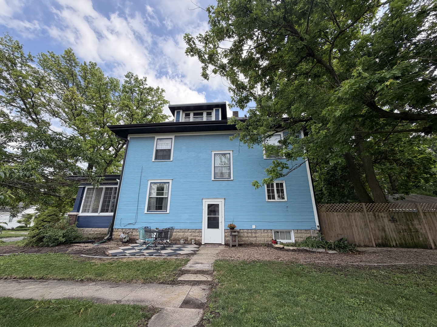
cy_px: 164
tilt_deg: +18.5
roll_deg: +0.4
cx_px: 218
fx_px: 177
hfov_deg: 102.1
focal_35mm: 14
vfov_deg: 85.7
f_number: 2.2
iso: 50
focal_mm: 2.22
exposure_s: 1/502
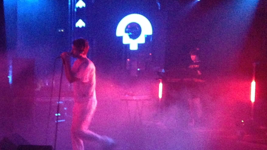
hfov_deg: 20.3
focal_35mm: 105
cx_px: 112
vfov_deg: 11.5
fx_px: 743
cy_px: 97
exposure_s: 1/15
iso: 2000
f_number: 2.4
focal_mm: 4.12
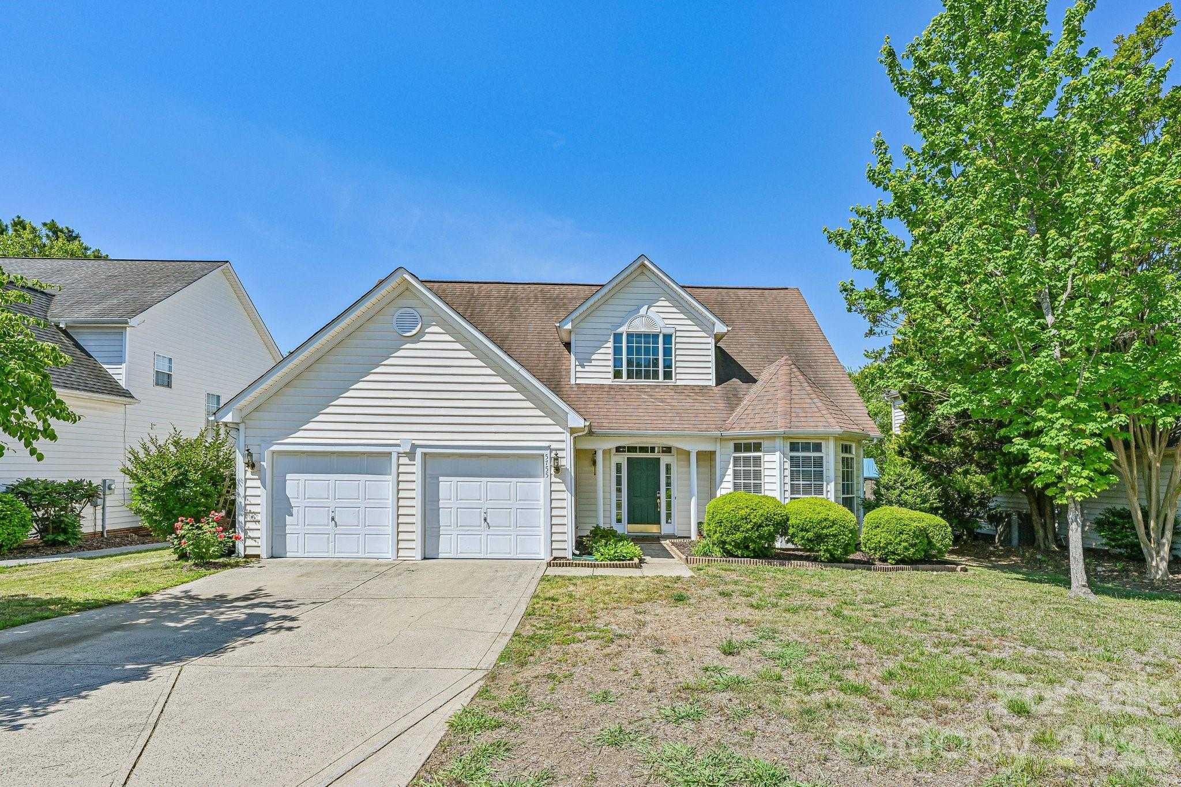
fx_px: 558
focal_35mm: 17
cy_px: 394
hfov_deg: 93.3
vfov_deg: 70.4
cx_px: 590
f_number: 8
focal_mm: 17
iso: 100
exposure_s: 1/640
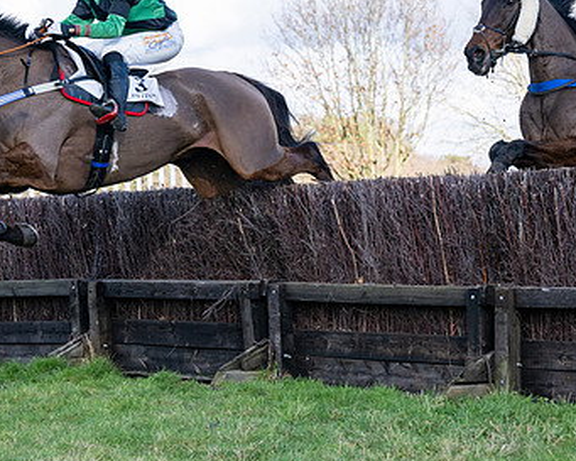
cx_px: 307
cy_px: 189
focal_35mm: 130
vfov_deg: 11.9
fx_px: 2217
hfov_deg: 14.8
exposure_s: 1/2000
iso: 400
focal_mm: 70
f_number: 4
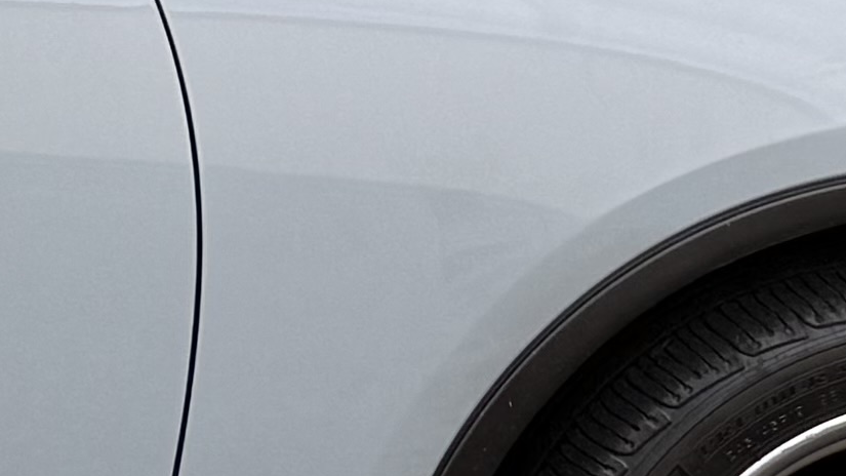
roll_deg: -0.9
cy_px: -894
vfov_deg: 6.2
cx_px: -1083
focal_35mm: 181
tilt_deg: +2.1
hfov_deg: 10.5
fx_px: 4060
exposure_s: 1/299
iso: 80
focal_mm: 6.76
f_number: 1.78
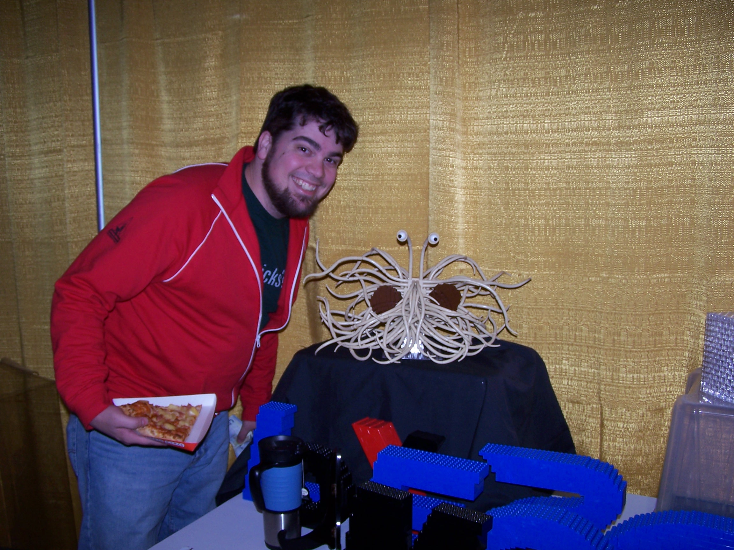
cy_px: 275
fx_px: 806
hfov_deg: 49.0
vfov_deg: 37.7
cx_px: 367
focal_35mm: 38
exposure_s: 1/60
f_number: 2.8
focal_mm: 6.3
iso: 80
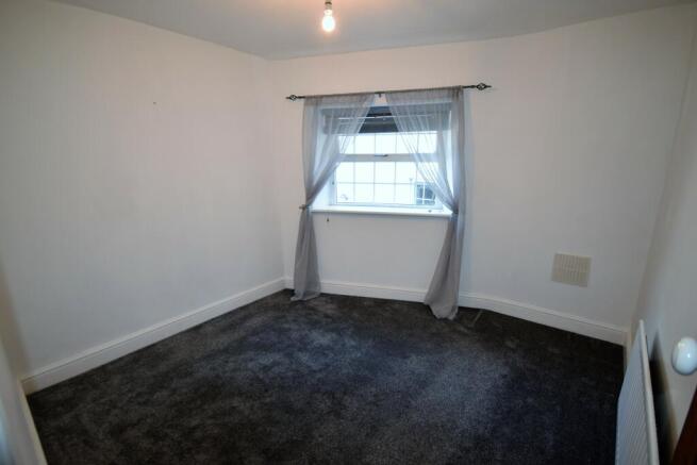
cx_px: 348
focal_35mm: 15
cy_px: 232
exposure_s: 1/80
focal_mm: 10
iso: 800
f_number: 4.5
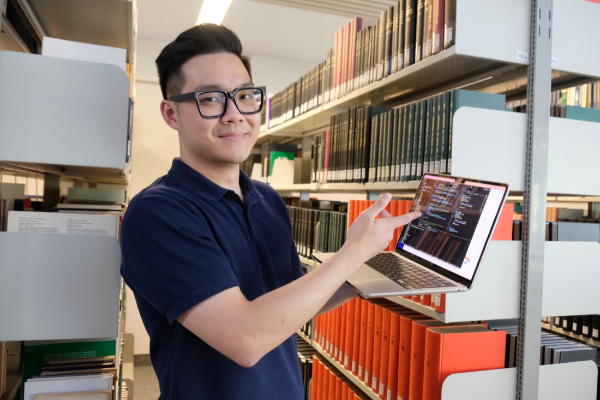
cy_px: 200
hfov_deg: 63.7
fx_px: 483
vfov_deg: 44.9
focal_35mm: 29
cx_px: 300
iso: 3200
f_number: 4
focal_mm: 19
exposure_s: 1/40
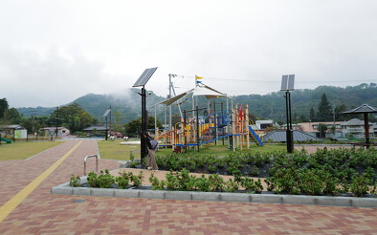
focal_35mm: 29
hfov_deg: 64.7
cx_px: 187
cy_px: 109
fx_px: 298
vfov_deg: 43.1
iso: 100
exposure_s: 1/100
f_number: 3.5
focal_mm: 28
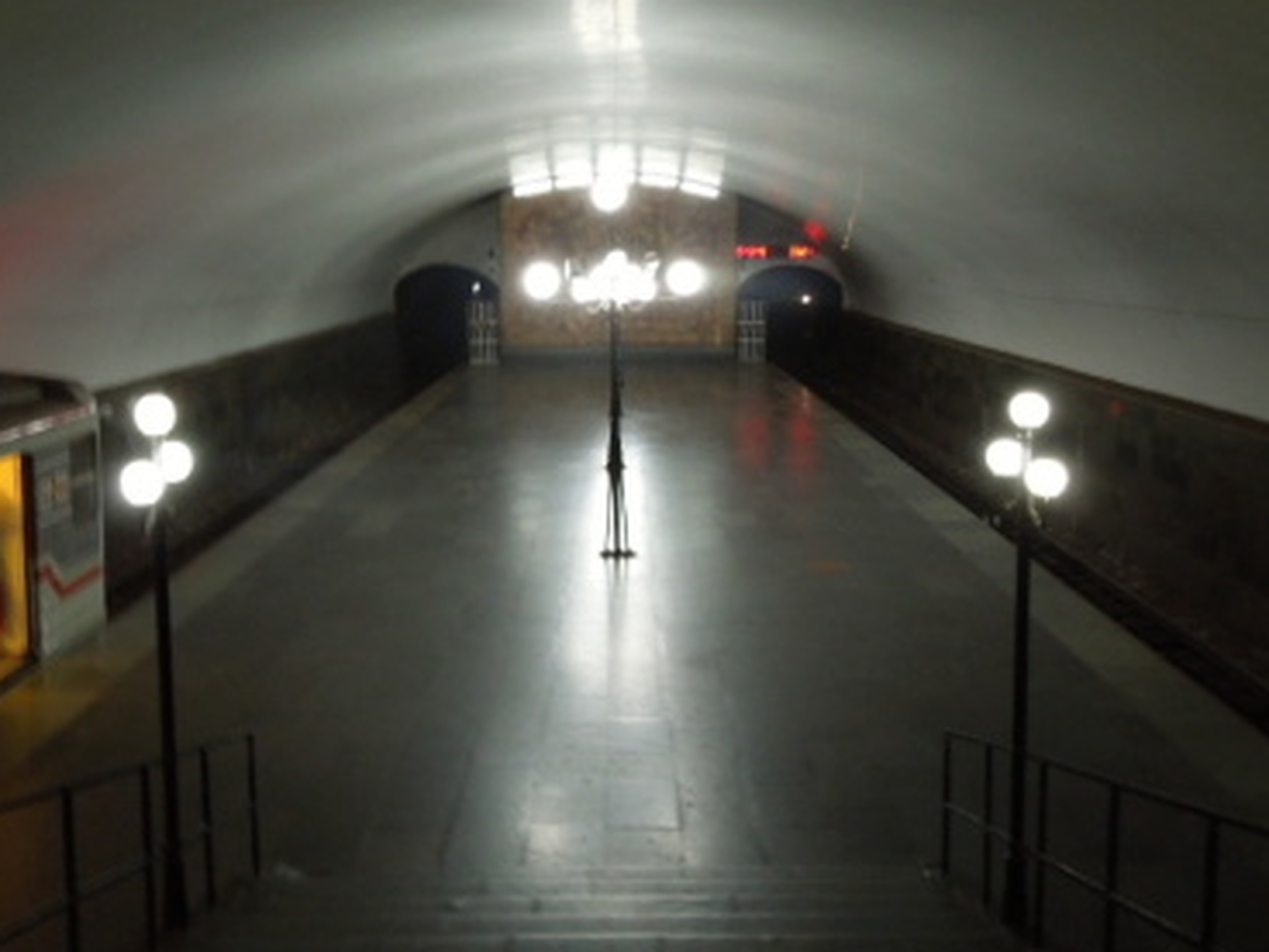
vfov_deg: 41.6
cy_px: 378
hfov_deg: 54.0
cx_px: 621
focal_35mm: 34
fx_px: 1246
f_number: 3.3
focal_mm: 4.5
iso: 400
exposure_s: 1/10
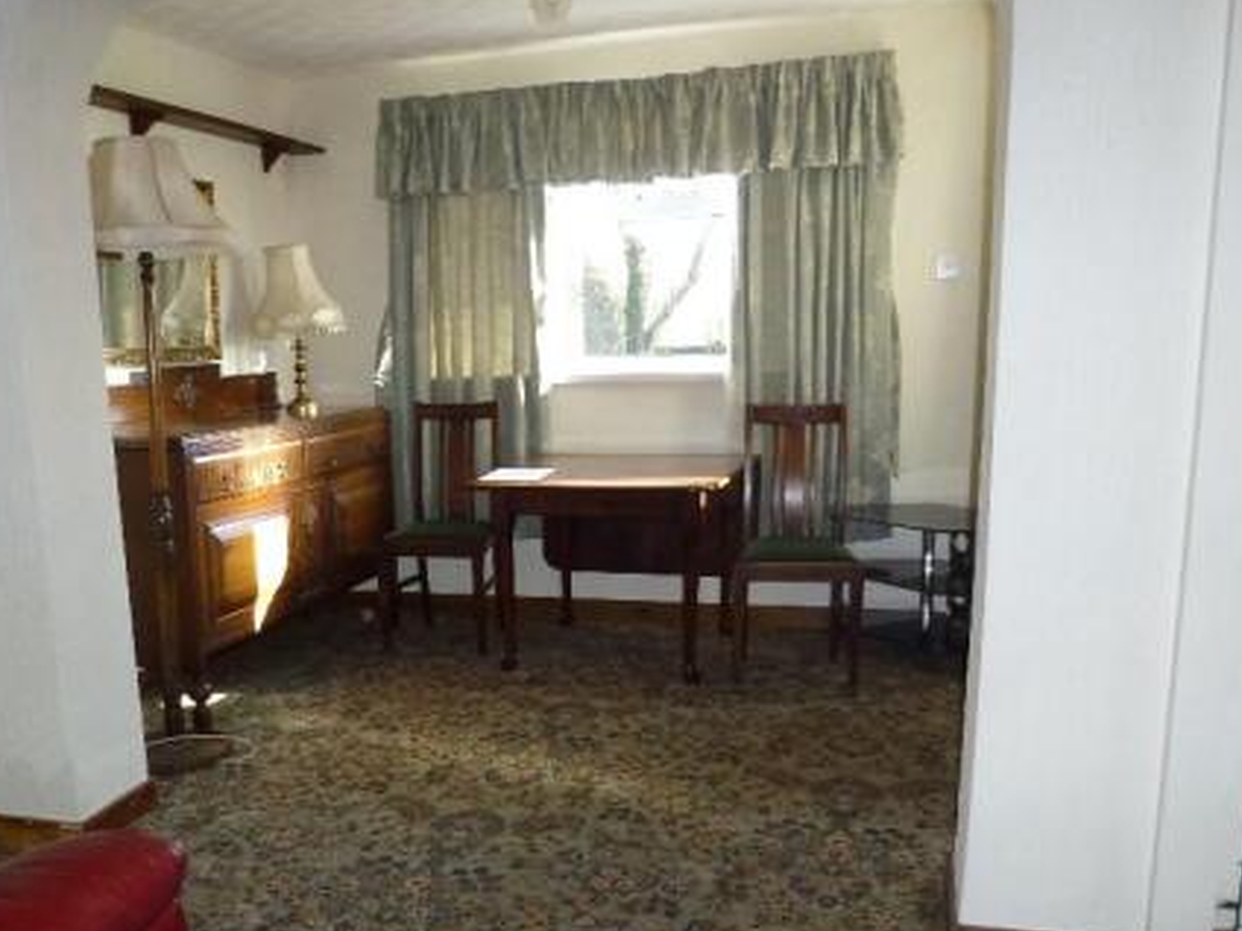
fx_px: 1184
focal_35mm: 33
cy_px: 625
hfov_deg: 54.9
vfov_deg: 42.3
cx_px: 488
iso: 250
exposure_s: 1/60
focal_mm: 4.3
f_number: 3.3
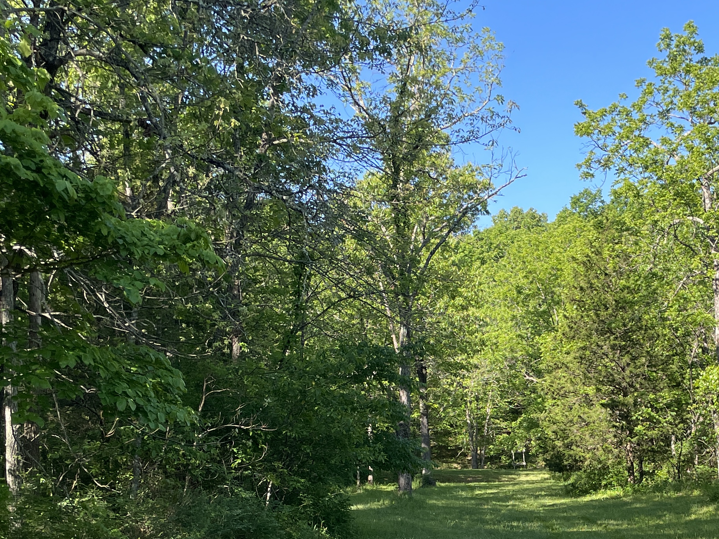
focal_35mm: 57
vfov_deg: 24.5
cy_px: 538
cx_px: 615
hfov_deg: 32.5
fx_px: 1184
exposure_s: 1/972
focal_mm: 4.2
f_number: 1.6
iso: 32
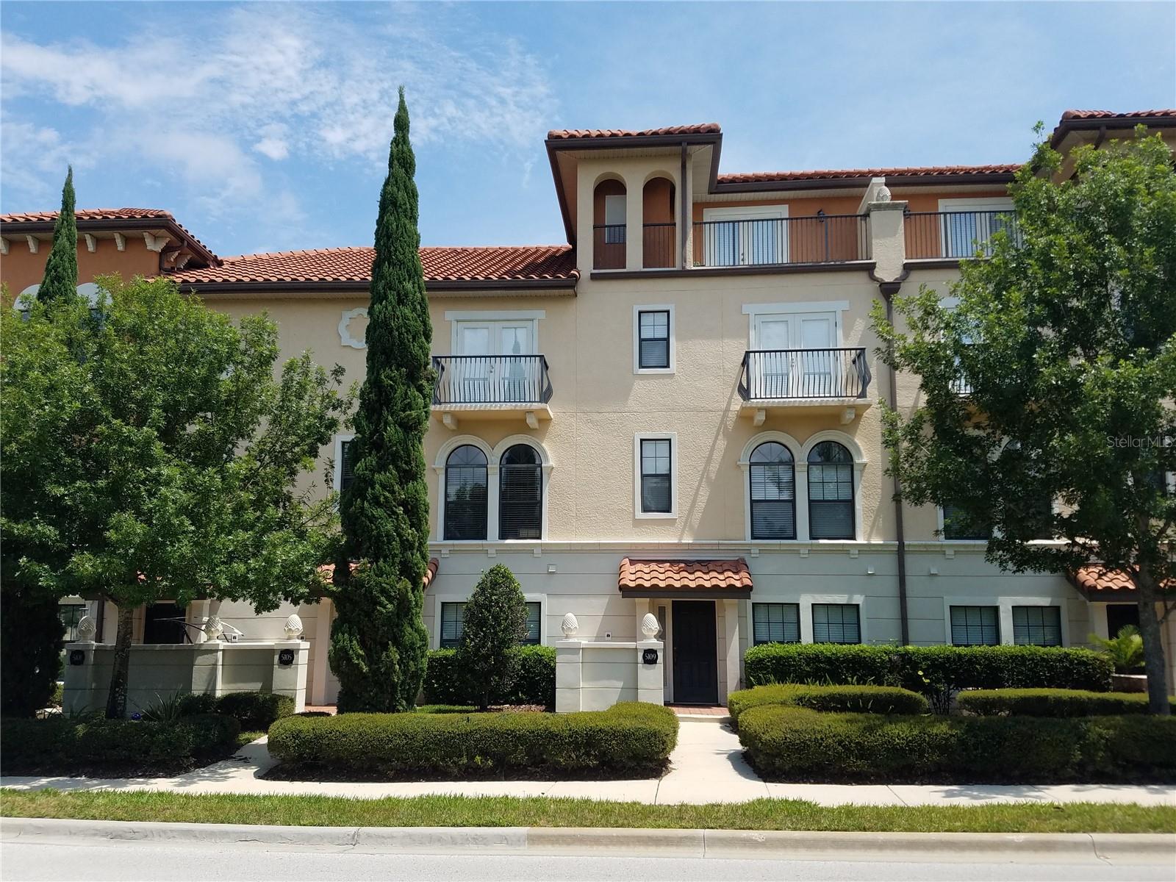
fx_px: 883
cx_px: 588
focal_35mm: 26
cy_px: 441
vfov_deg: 53.1
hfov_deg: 67.3
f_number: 1.7
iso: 50
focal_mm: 4.2
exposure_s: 1/2760
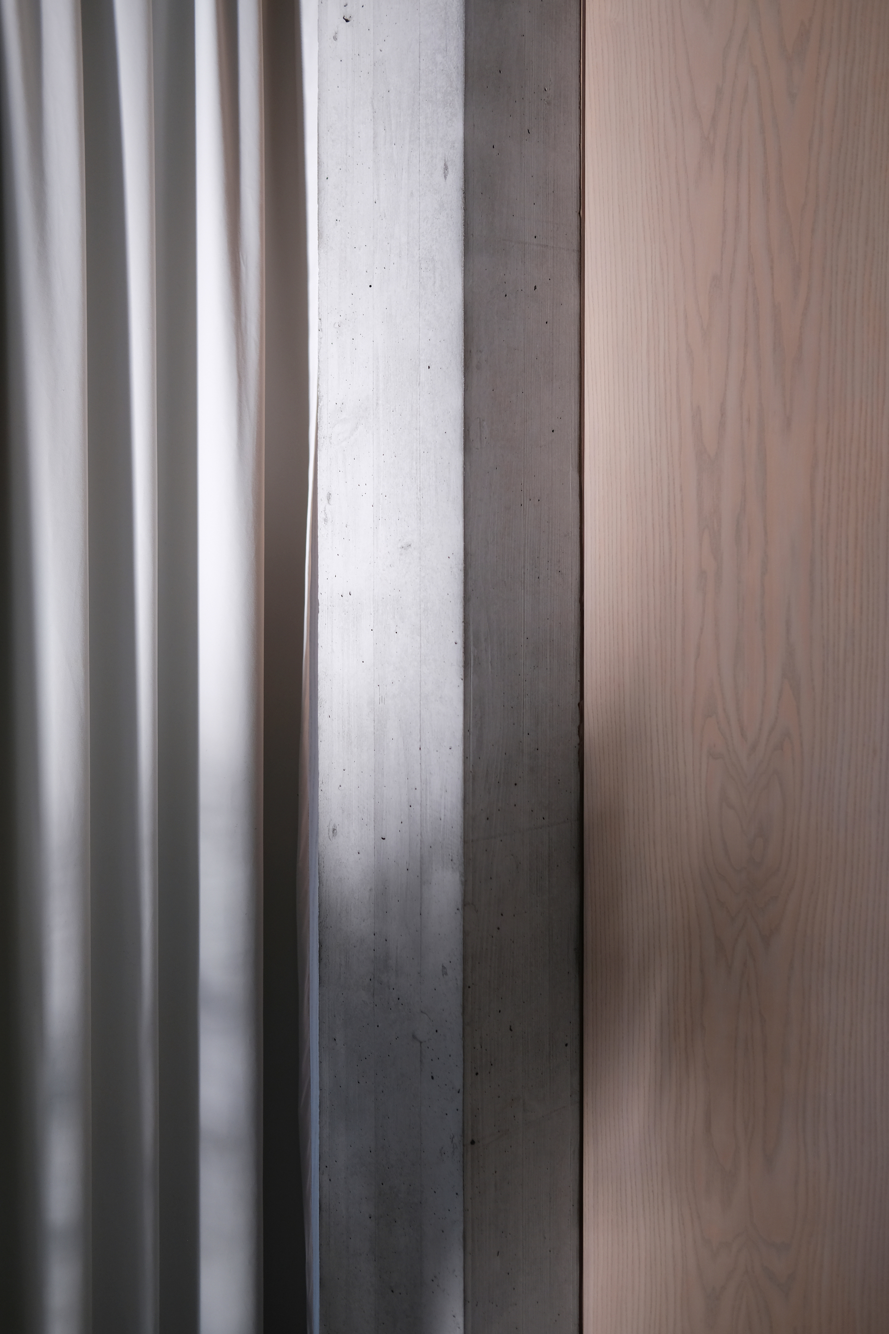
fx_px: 1963
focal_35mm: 53
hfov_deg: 25.5
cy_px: 667
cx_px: 444
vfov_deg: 37.5
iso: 200
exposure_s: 1/180
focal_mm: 35
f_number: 2.2
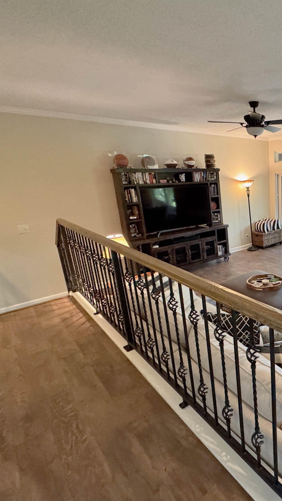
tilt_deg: -15.4
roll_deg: +1.2
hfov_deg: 45.8
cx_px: 277
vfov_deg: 83.8
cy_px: 250
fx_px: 279
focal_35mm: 21
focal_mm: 2.22
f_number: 2.2
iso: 800
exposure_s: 1/60
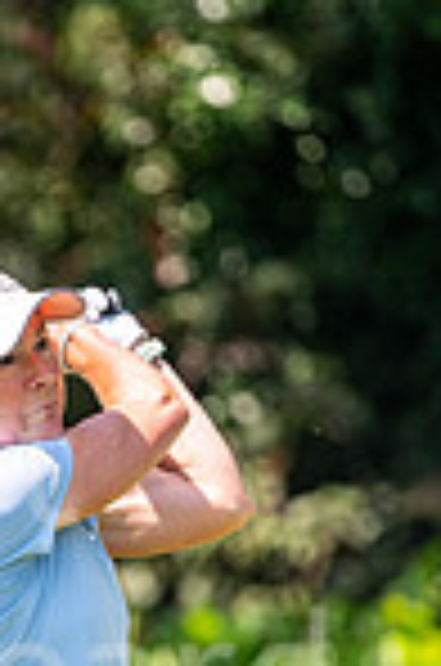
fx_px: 16873
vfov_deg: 2.3
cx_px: -162
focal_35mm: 914
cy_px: 711
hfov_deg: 1.5
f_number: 4.5
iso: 200
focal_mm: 300
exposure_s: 1/1250
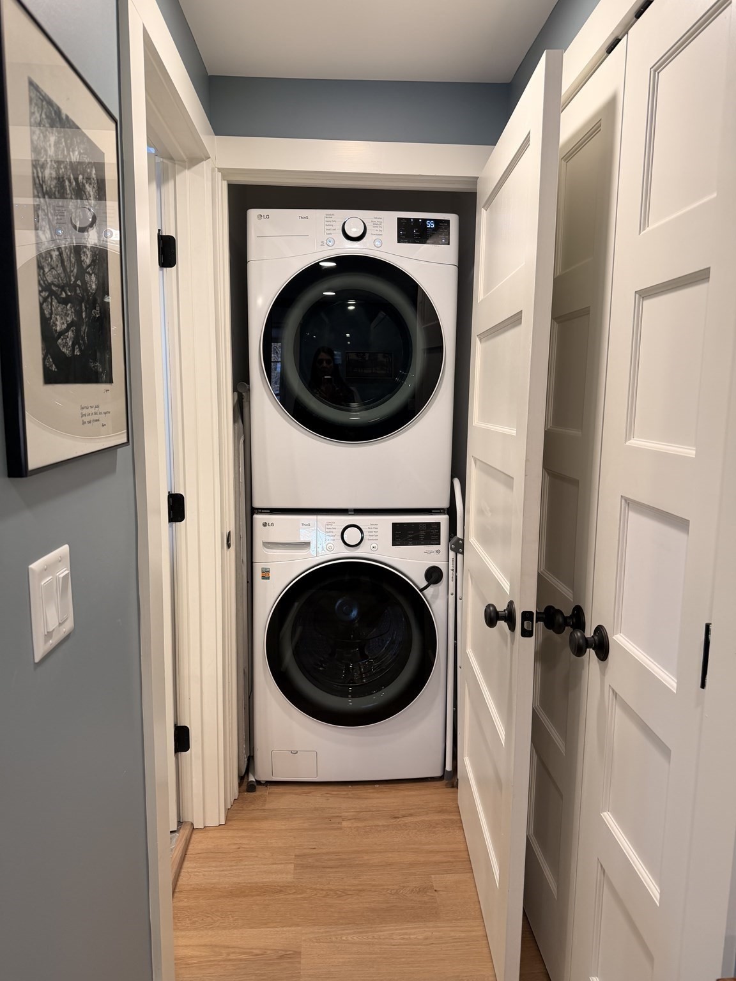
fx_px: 680
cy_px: 490
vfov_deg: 71.6
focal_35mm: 24
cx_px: 368
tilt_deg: -8.4
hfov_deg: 56.8
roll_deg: -0.3
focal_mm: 6.76
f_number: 1.78
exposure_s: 1/60
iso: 100
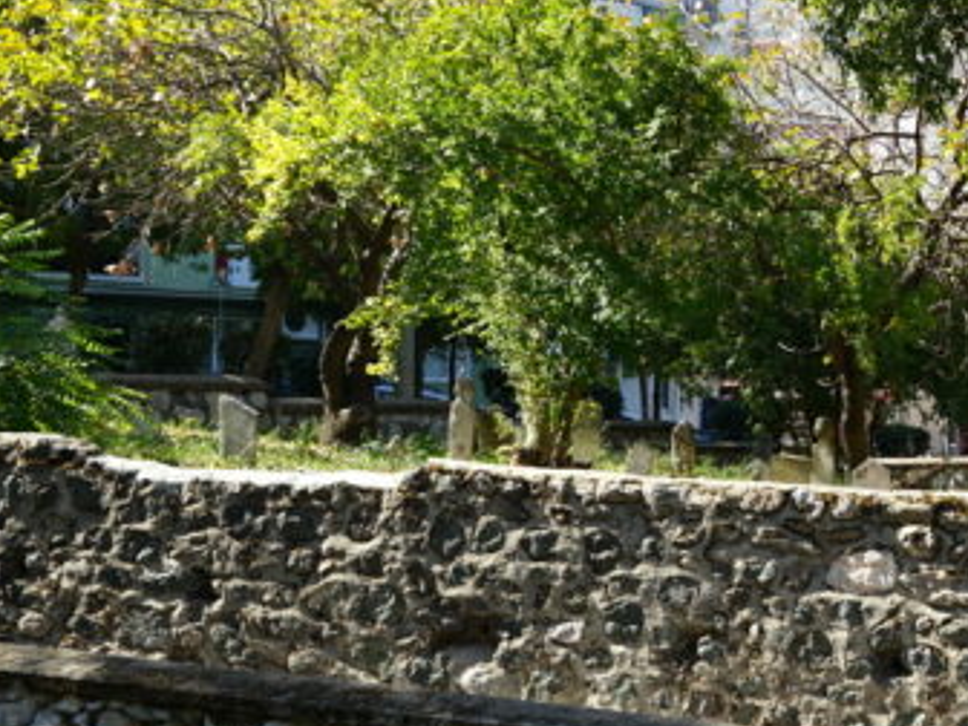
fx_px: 2377
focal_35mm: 85
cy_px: 439
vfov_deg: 17.3
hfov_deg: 20.5
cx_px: 1351
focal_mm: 29
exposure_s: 1/60
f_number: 9
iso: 100
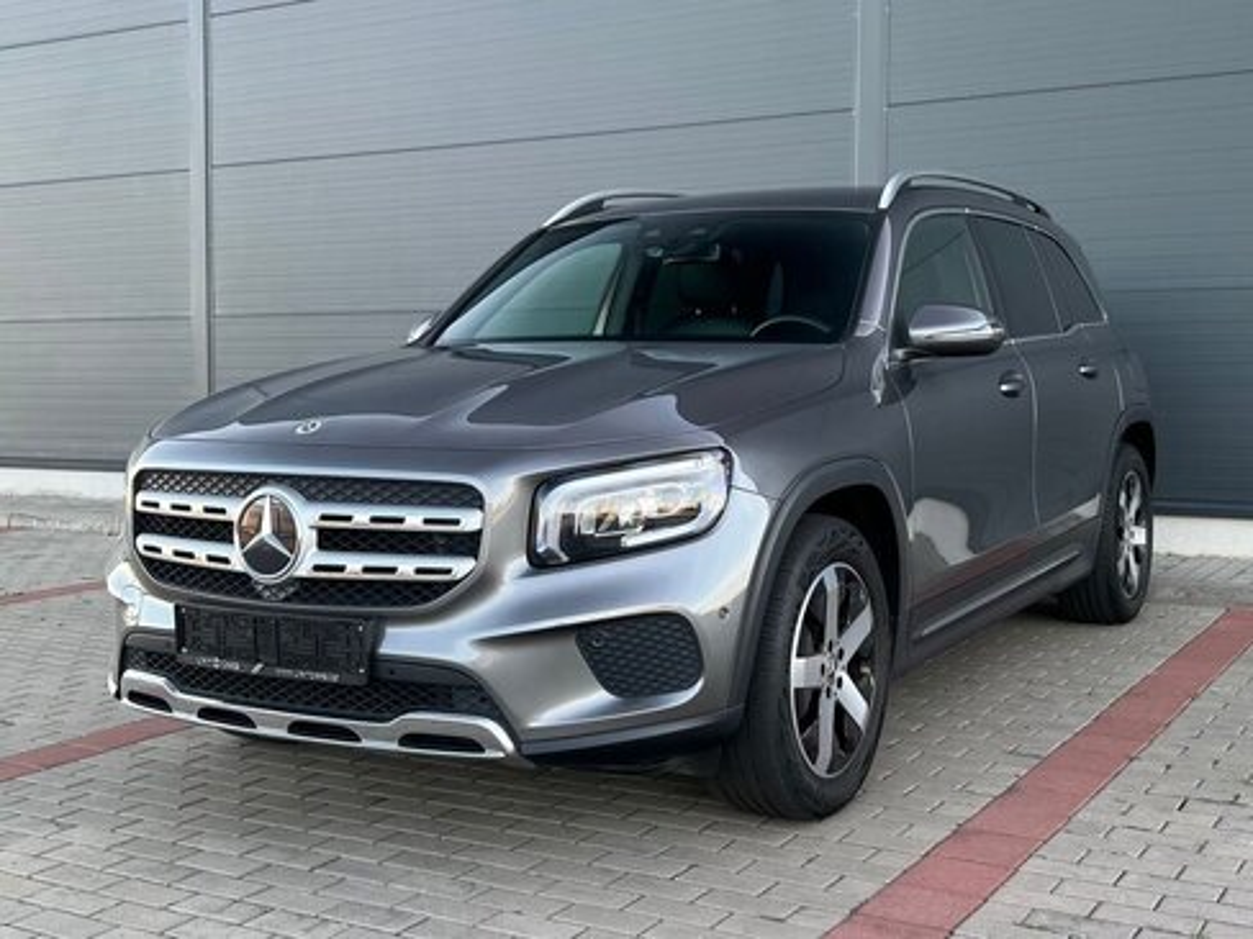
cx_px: 626
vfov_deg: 53.1
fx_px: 941
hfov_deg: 67.3
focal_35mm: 26
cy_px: 470
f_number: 1.5
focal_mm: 5.7
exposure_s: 1/121
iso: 64
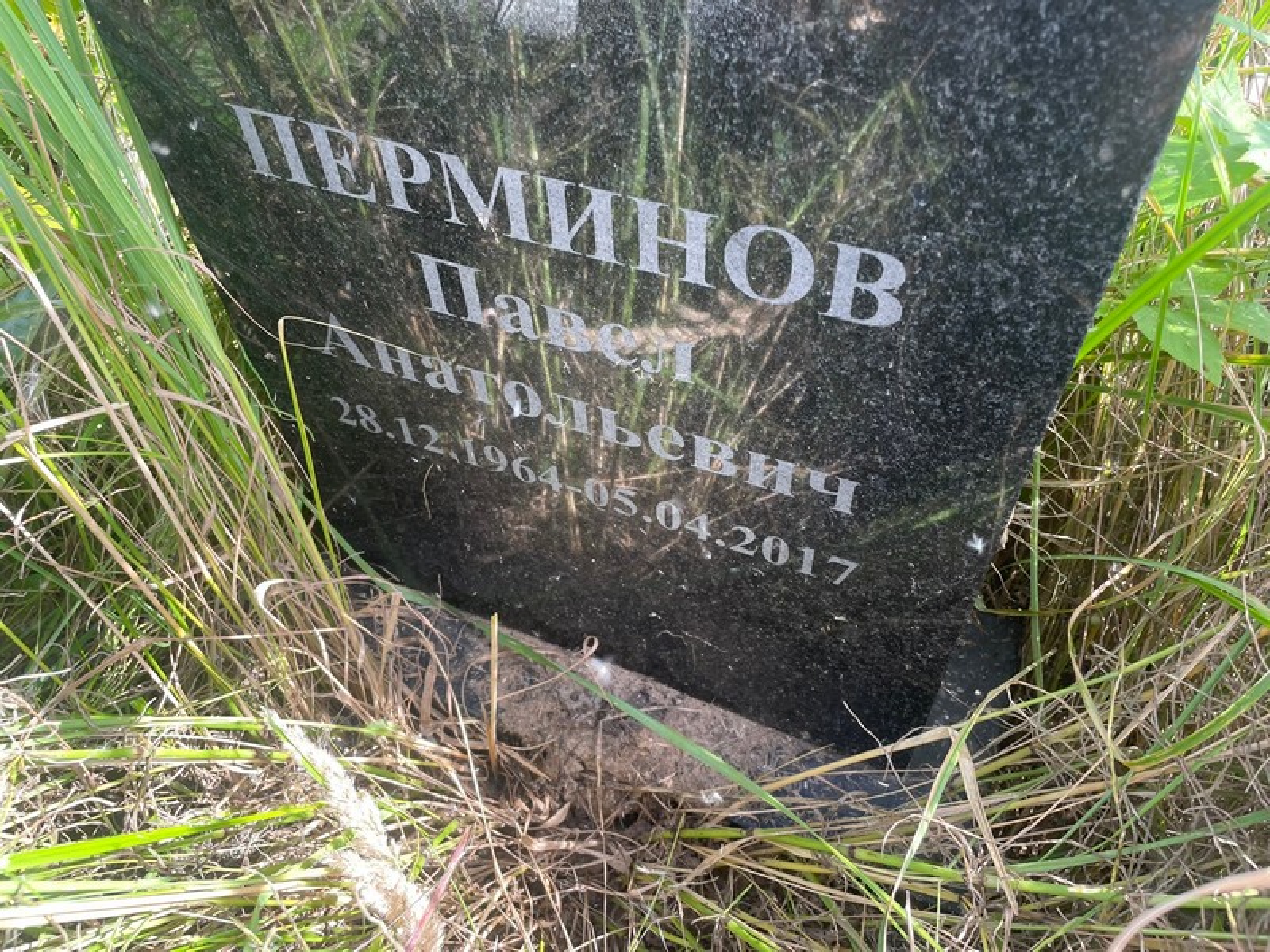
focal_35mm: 26
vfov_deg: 53.1
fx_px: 954
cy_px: 476
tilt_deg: -47.0
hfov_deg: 67.3
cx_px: 635
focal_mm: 4.2
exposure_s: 1/121
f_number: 1.6
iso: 40
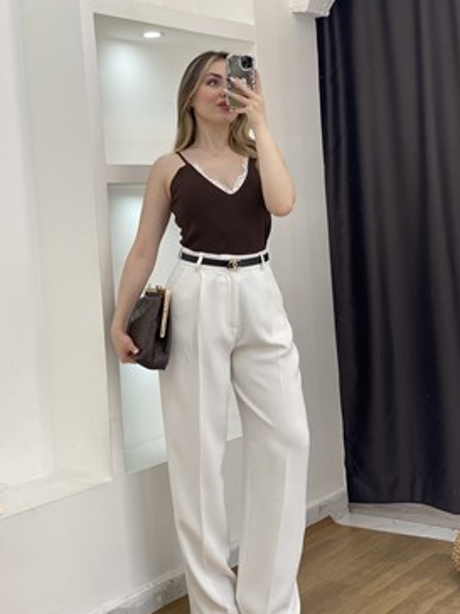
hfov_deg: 24.8
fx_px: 1045
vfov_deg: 32.7
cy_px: 335
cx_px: 214
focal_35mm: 59
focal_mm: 6
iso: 40
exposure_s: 1/100
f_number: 2
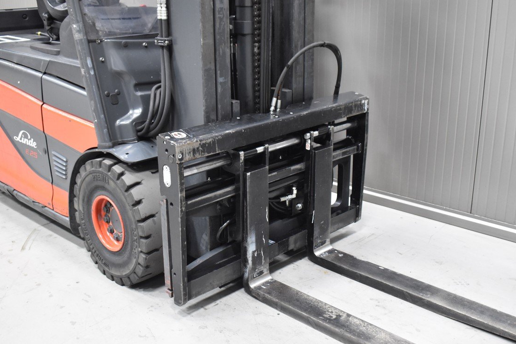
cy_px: 181
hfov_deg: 47.9
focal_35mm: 41
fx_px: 581
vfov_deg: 33.0
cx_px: 261
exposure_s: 1/20
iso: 1600
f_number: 4.5
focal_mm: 25
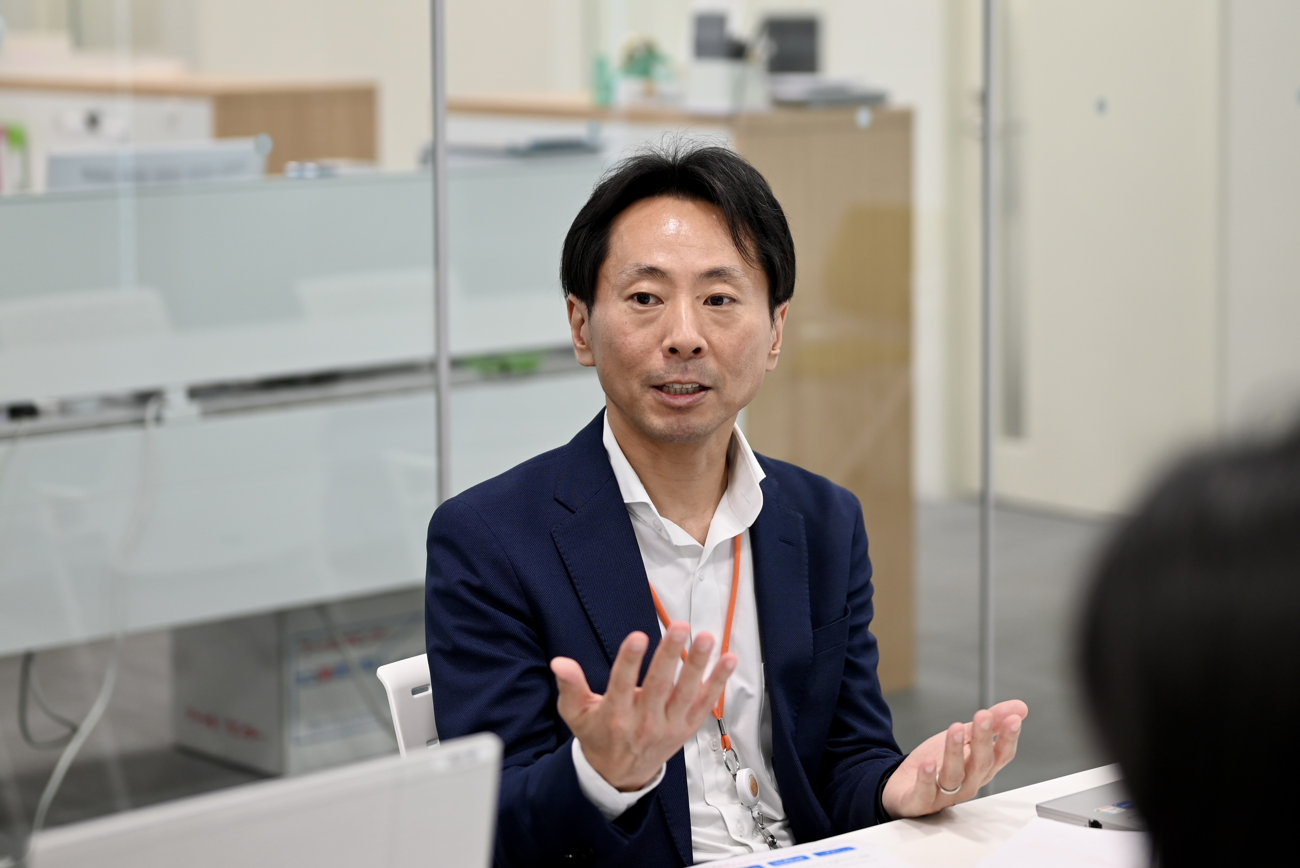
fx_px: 1806
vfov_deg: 27.0
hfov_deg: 39.6
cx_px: 650
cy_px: 434
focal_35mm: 50
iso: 200
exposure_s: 1/125
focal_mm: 50
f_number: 1.8
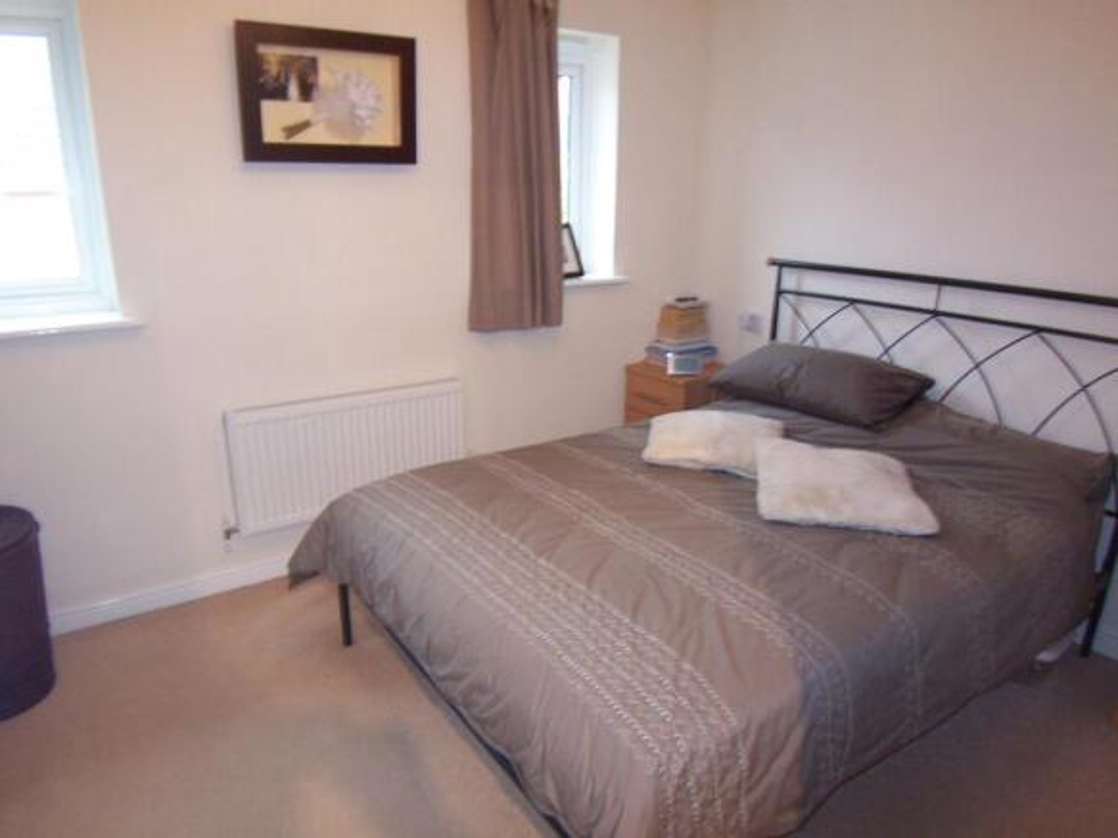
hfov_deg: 73.9
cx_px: 559
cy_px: 419
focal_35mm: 23
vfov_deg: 58.9
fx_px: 743
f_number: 2.8
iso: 200
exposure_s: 1/30
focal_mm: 3.8
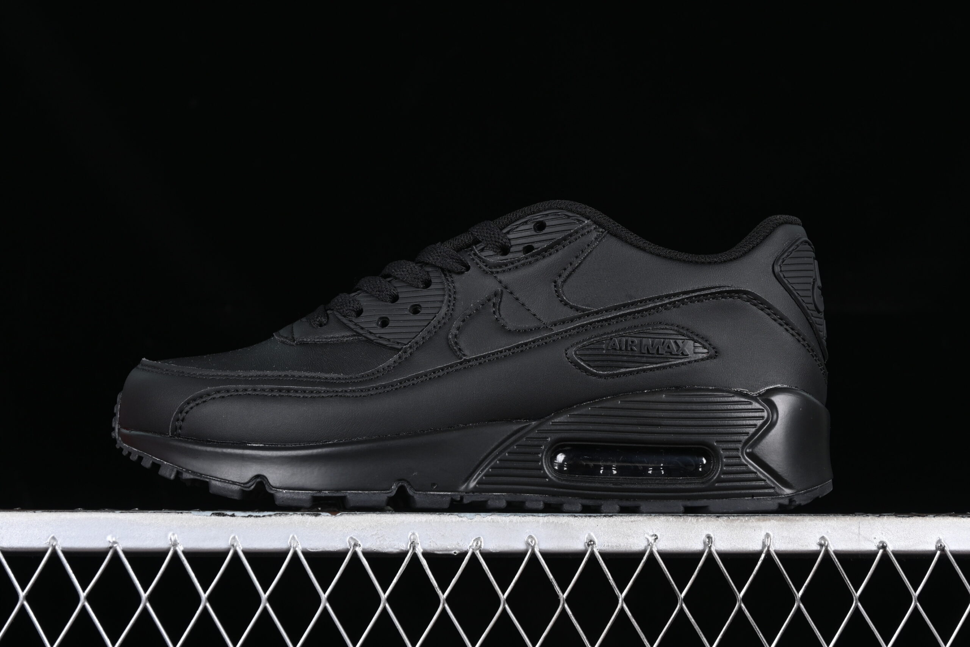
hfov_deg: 27.0
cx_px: 485
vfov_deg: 18.2
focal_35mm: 75
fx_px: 2021
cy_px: 324
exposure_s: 1/60
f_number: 6.3
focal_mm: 50
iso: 160
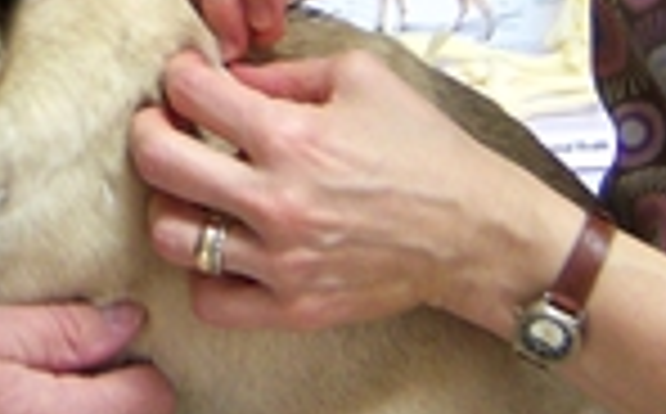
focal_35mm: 150
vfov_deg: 8.4
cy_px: -277
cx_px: -32
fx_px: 2718
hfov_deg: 13.7
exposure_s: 1/25
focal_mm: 7.5
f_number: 2.8
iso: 160
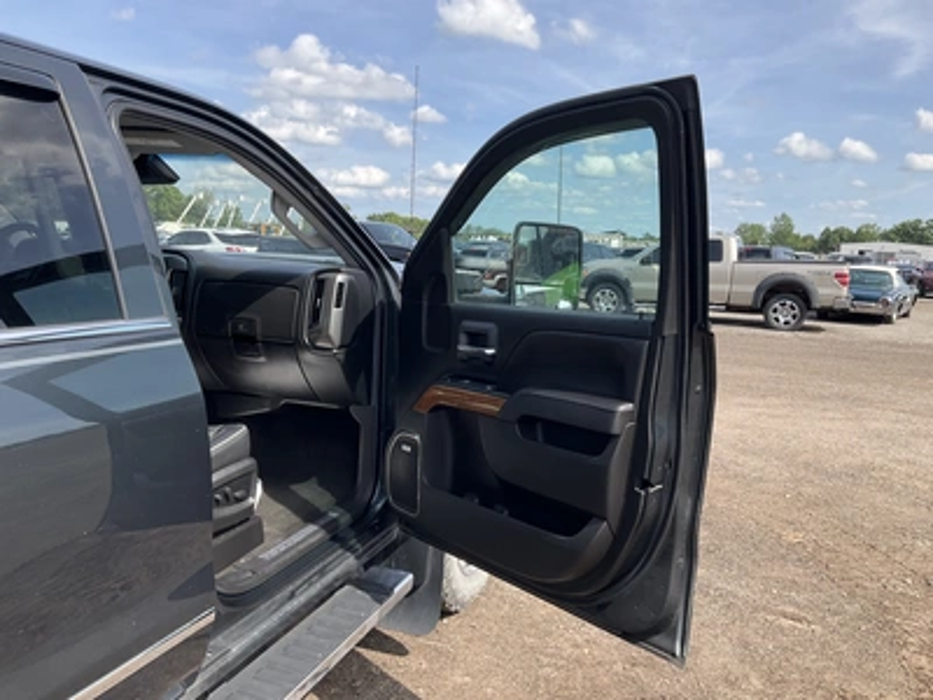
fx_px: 782
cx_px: 466
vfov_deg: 48.2
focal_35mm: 29
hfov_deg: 61.7
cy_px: 350
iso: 25
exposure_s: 1/1055
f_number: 1.8
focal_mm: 3
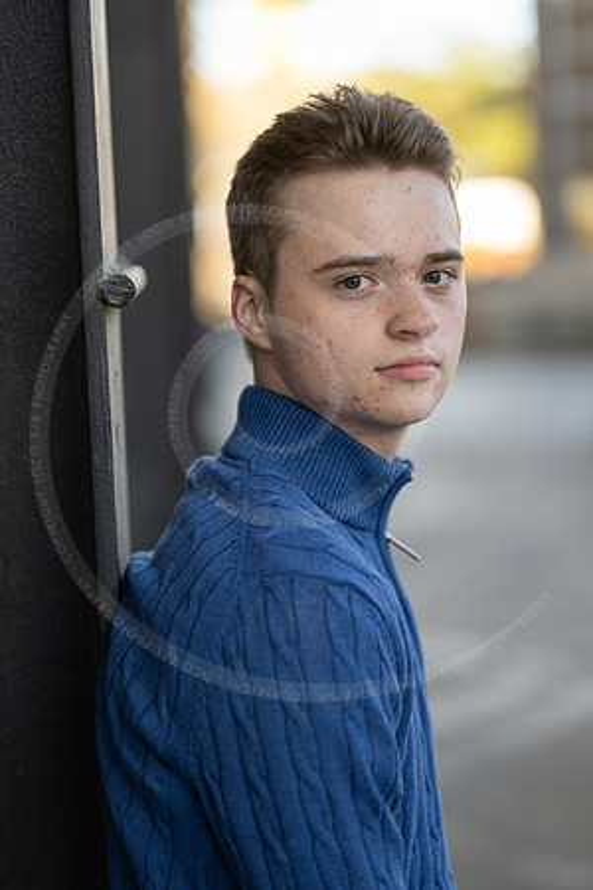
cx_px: 296
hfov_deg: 16.1
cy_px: 445
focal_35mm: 85
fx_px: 2100
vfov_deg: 23.9
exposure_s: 1/250
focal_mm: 85
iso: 100
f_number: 1.8
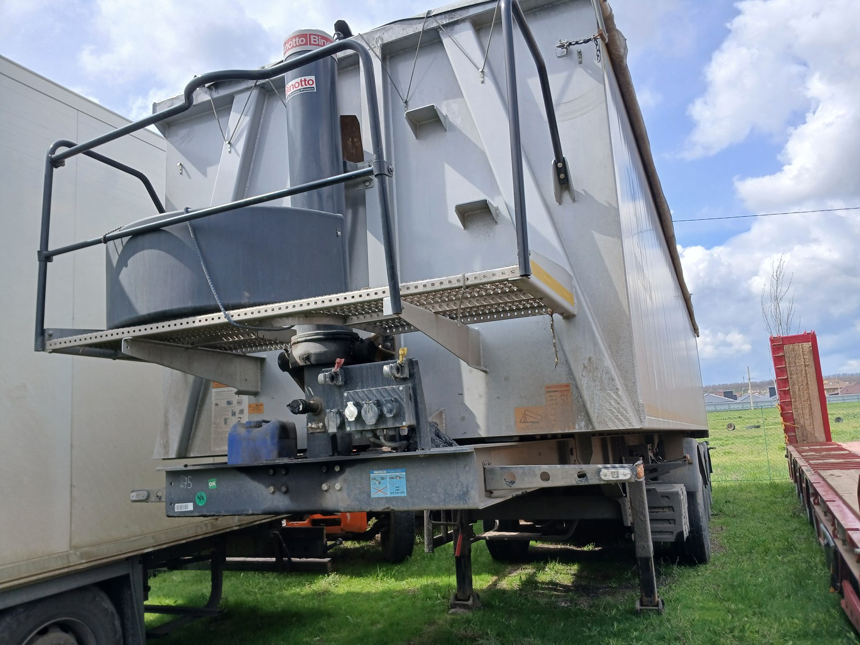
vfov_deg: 53.1
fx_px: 646
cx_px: 430
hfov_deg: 67.3
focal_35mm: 26
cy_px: 322
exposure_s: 1/395
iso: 20
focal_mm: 3.98
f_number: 1.8
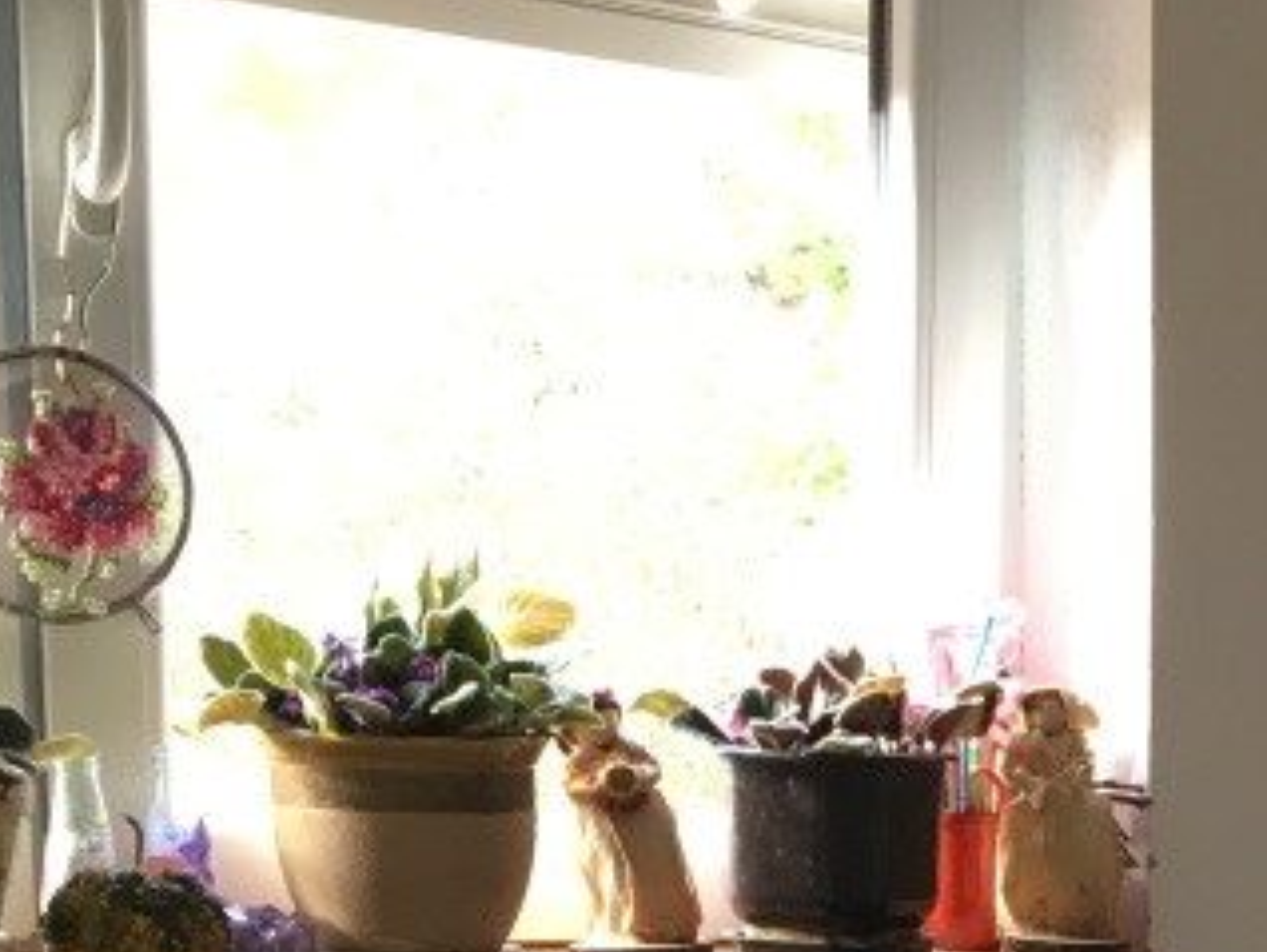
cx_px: 1530
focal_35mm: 89
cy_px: 1314
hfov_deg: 20.5
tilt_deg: -10.1
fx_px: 3260
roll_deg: -2.4
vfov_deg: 15.6
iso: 80
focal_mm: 4.15
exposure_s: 1/33
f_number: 2.2
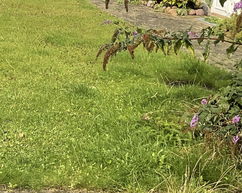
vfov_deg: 16.0
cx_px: -8
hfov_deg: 20.1
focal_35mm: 92
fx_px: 659
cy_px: -43
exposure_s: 1/1577
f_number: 1.8
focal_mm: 3
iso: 16
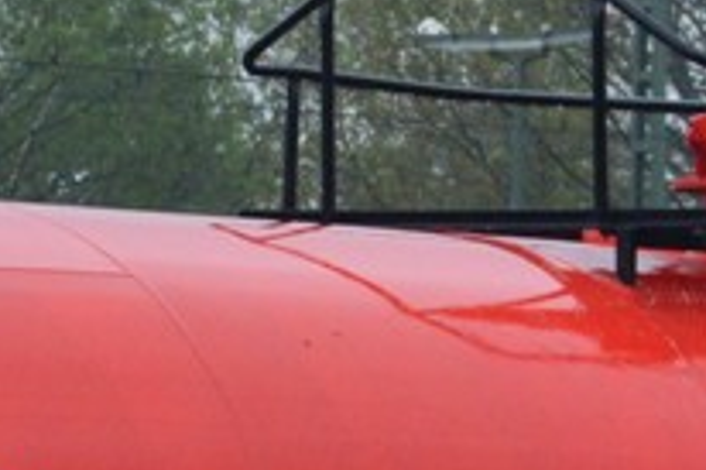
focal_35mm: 506
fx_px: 9915
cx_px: 134
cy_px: 717
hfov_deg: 4.1
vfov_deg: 2.7
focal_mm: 58
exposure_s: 1/30
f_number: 7.1
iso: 500
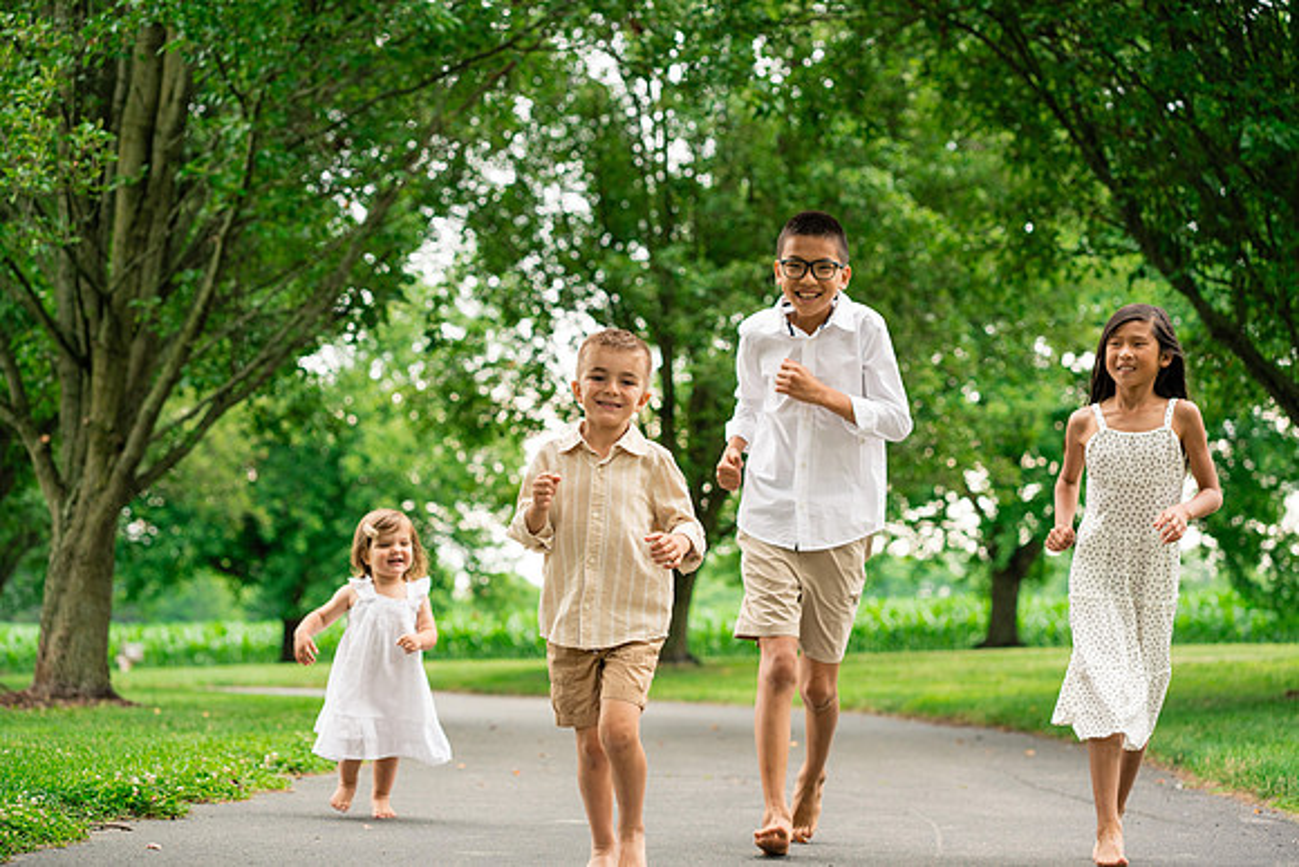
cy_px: 434
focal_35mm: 85
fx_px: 3068
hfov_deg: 23.9
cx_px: 650
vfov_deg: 16.1
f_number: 3.5
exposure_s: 1/500
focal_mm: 85
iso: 500
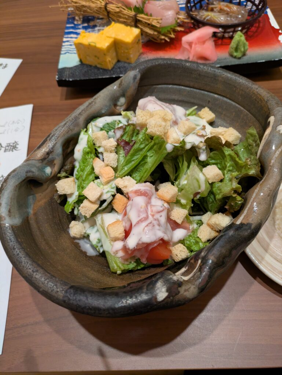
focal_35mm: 25
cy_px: 188
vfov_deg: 69.4
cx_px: 141
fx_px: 271
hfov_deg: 54.9
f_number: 1.89
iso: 372
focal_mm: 5.43
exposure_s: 1/33.3
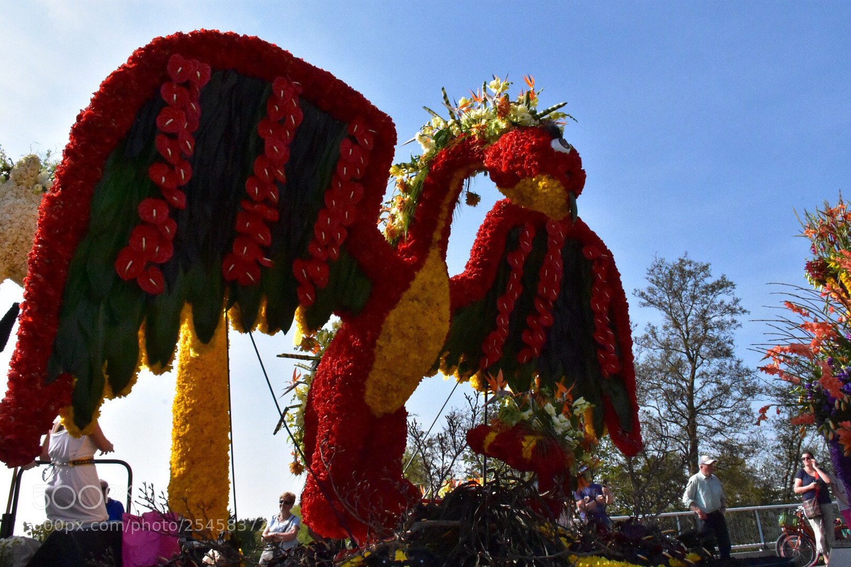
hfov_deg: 67.4
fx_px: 638
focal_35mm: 27
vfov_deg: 47.9
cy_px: 284
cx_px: 426
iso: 12800
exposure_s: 1/5000
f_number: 16
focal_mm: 18
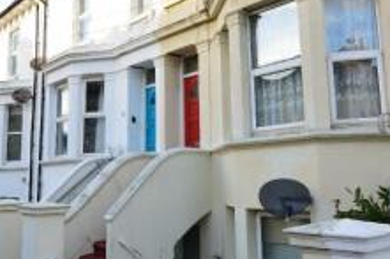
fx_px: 456
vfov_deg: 31.7
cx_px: 166
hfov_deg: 46.2
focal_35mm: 42
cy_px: 98
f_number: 5
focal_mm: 13
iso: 125
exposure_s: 1/100
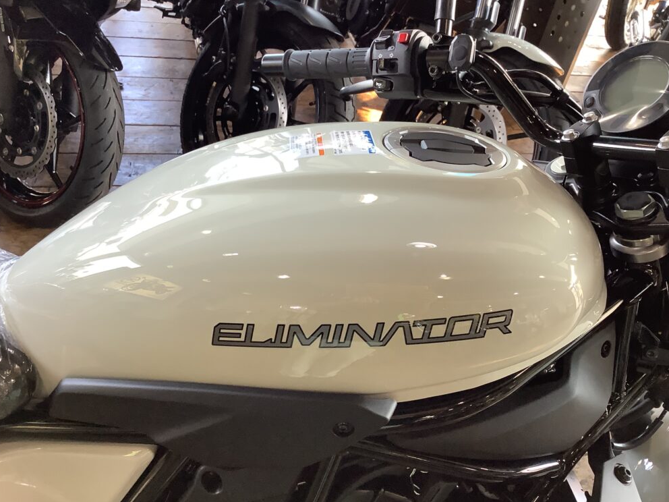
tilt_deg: -39.8
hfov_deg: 56.8
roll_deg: -11.1
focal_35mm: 32
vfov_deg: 44.2
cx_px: 335
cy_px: 255
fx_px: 618
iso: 160
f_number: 2.4
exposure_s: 1/60
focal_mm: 3.3
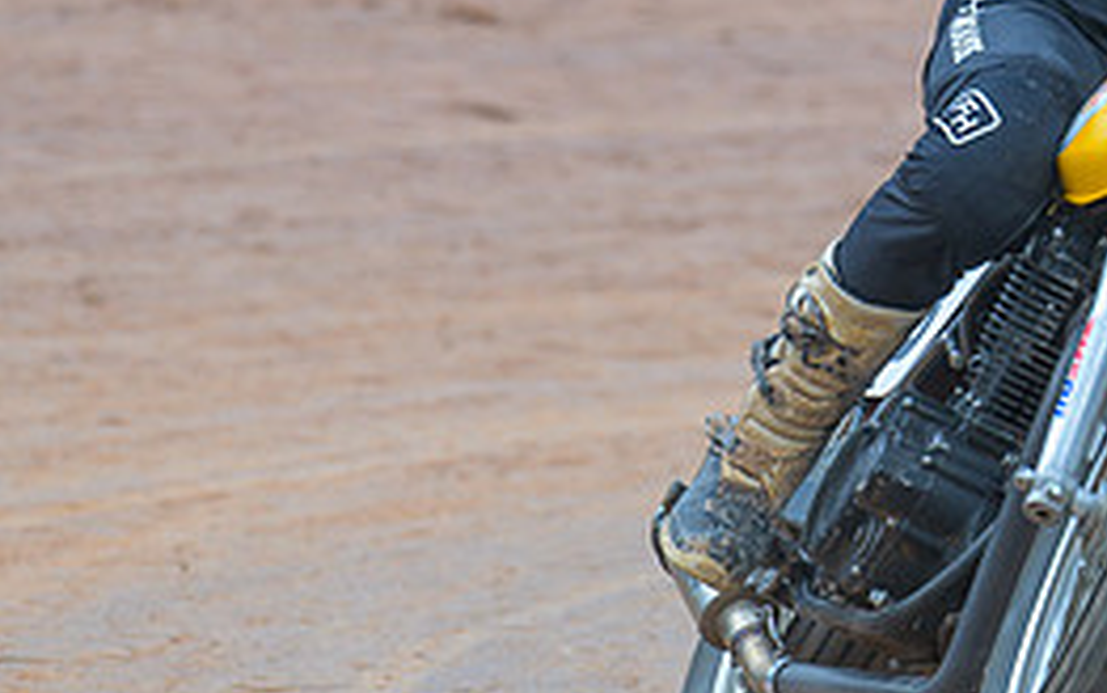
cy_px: 216
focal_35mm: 787
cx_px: 1290
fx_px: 23753
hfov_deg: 2.7
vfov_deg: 1.7
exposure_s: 1/400
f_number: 4
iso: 160
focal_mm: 200
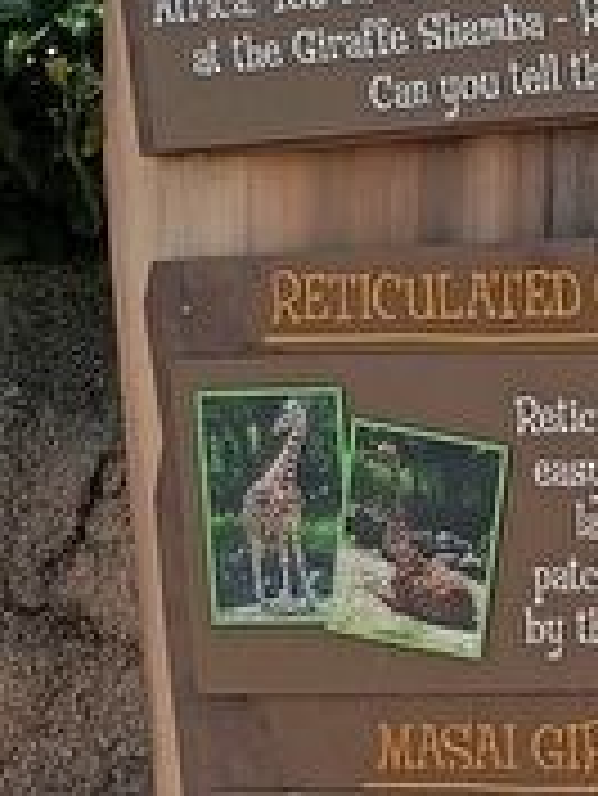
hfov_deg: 10.4
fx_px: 3014
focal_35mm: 131
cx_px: 1200
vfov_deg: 15.0
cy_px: 585
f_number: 1.8
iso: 100
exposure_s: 1/579
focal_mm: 4.27
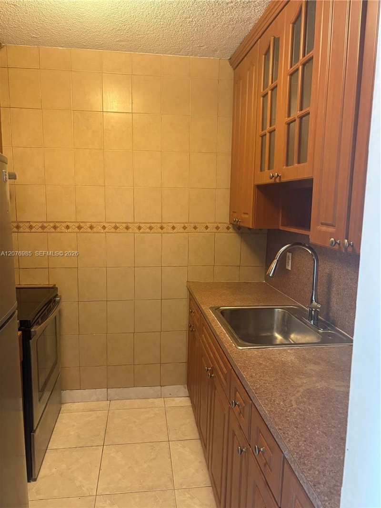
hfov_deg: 53.1
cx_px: 190
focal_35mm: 26
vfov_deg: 67.3
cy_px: 254
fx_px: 381
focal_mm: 5.96
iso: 320
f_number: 1.6
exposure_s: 1/60
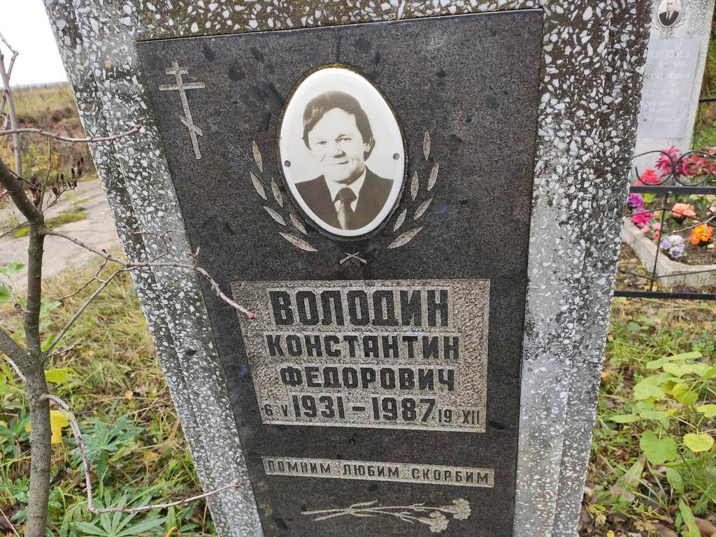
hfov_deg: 67.3
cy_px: 268
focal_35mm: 26
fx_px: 538
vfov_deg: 53.1
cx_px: 358
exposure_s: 1/100
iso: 142
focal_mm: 4.77
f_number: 1.75
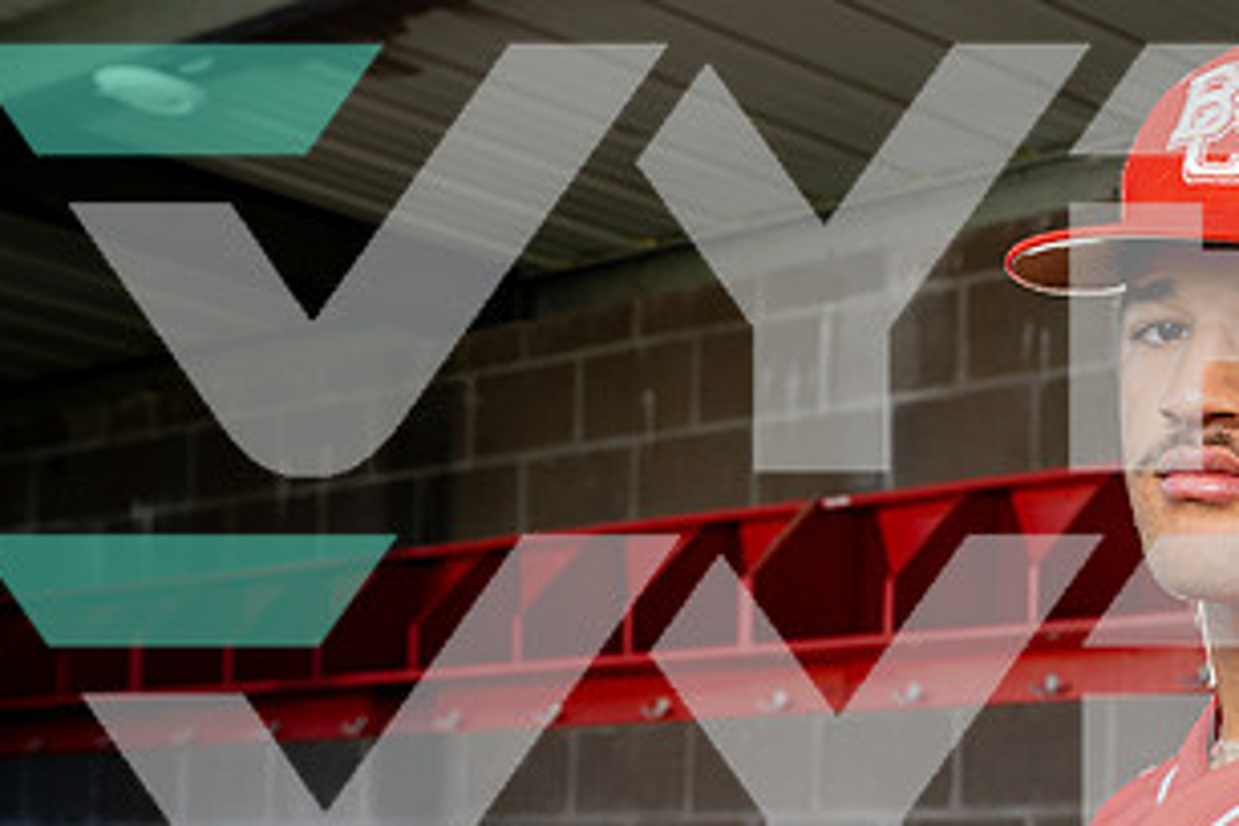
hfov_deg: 22.1
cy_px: 751
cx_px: 1004
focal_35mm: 91
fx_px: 3132
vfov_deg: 14.9
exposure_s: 1/250
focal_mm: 48
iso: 200
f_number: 9
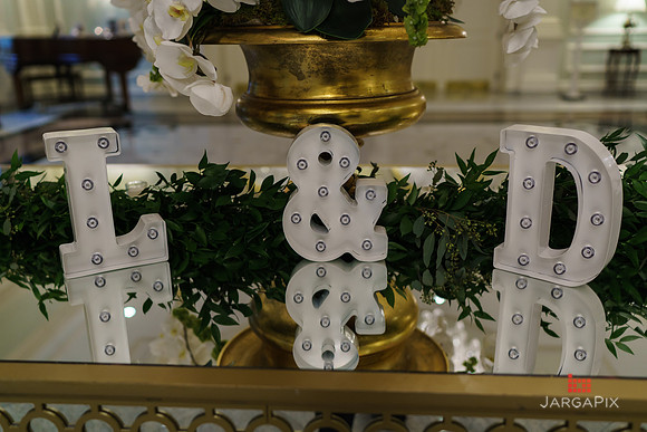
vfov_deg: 37.9
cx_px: 324
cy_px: 216
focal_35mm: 35
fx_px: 629
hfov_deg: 54.4
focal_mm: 35
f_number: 2
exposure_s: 1/200
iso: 800
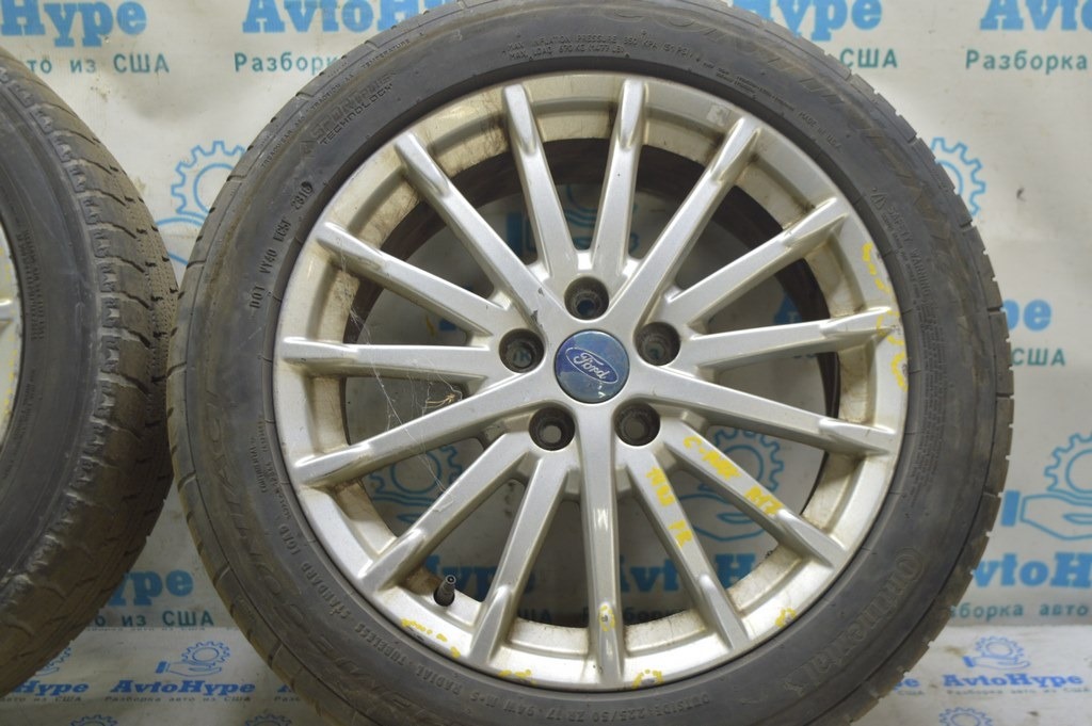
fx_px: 1364
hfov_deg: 43.6
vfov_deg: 29.8
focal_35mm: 45
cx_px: 546
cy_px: 363
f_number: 5.6
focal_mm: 30
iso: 400
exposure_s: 1/20
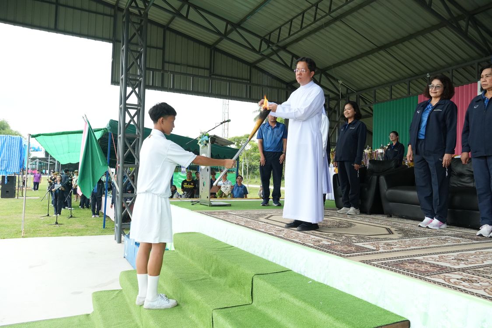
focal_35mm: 27
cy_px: 164
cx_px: 246
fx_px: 369
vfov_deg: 47.9
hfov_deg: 67.4
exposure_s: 1/1000
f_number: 5.6
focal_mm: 18
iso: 1250
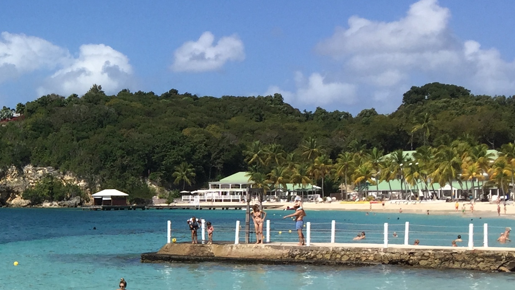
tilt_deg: -2.6
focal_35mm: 84
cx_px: -106
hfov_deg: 23.1
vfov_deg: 14.3
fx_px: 1147
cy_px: 238
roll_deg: -0.8
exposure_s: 1/3300
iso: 32
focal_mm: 4.15
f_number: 2.2
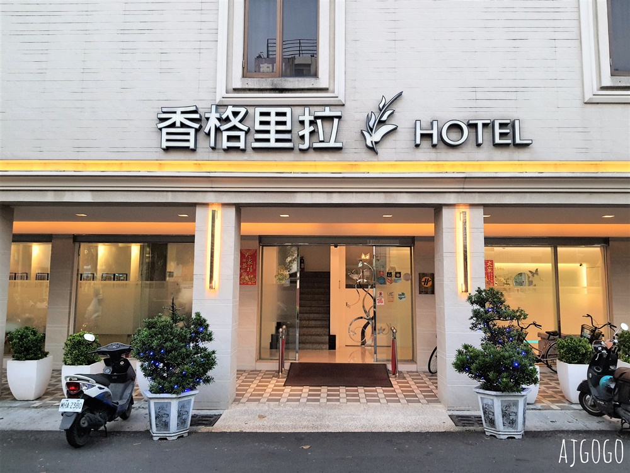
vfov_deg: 53.1
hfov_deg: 67.3
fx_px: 473
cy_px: 236
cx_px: 315
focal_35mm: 26
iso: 250
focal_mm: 4.32
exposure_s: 1/120
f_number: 1.7
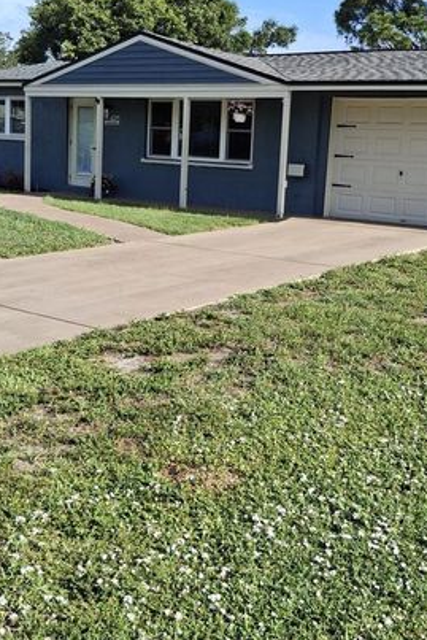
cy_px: 282
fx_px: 764
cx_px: 237
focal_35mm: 43
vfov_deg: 45.3
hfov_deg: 31.2
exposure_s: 1/1462
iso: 32
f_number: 1.8
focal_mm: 4.69
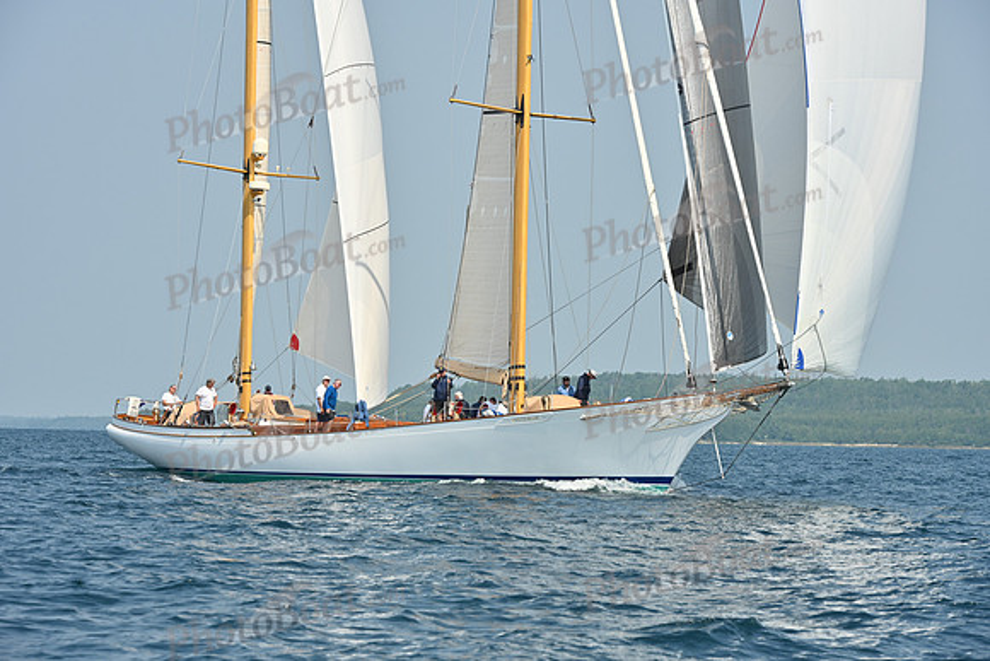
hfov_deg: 12.8
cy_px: 330
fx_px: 4401
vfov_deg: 8.6
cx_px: 495
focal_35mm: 160
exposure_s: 1/1000
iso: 320
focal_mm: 160
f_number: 10
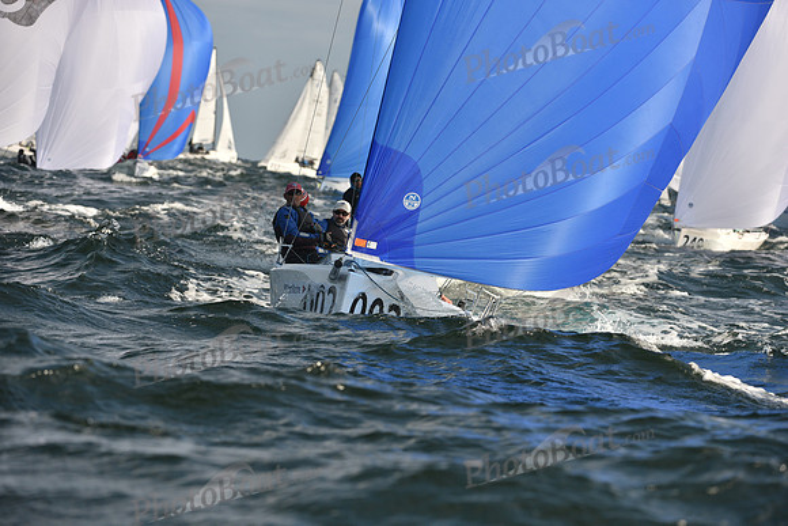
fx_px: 5254
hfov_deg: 8.6
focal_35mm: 240
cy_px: 263
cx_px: 394
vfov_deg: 5.7
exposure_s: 1/1600
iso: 320
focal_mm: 240
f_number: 7.1
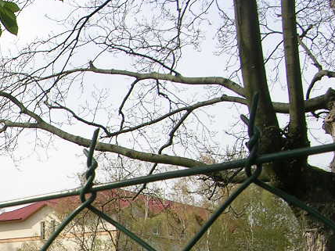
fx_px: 881
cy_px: 282
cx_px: -63
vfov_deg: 15.8
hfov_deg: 20.2
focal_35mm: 91
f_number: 5.6
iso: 50
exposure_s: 1/266
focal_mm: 5.8
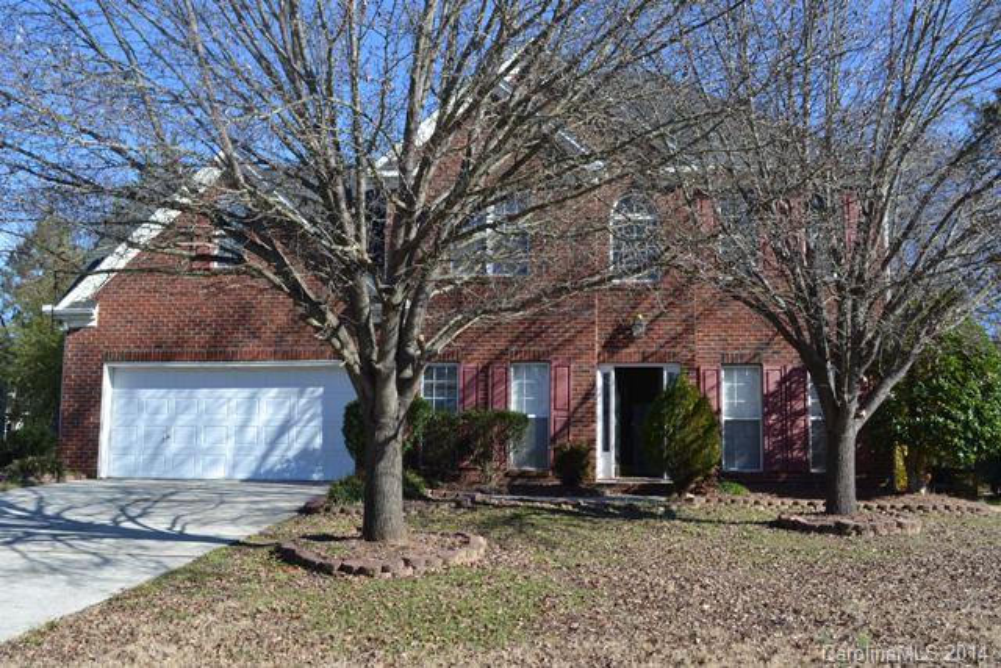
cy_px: 334
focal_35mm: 36
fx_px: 1001
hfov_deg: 53.1
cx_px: 500
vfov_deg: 36.9
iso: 100
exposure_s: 1/160
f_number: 6.3
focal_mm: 24
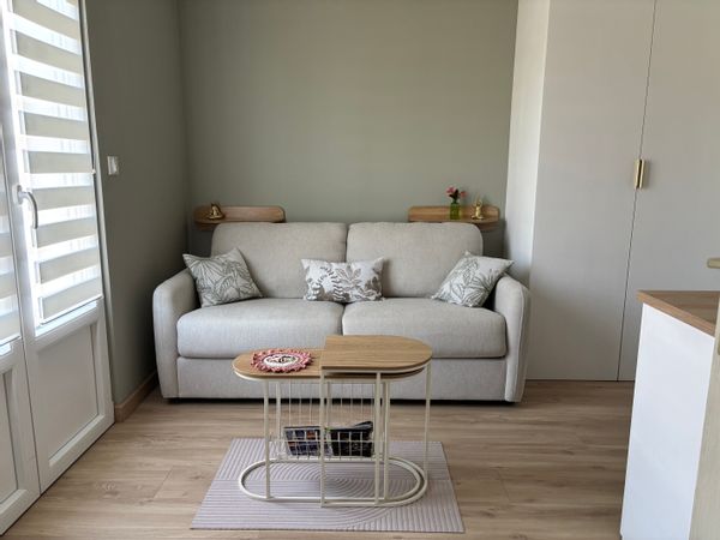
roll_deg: -0.4
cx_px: 360
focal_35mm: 26
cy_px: 270
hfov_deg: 67.3
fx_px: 541
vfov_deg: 53.1
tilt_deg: -10.3
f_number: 1.6
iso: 125
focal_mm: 5.96
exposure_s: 1/96
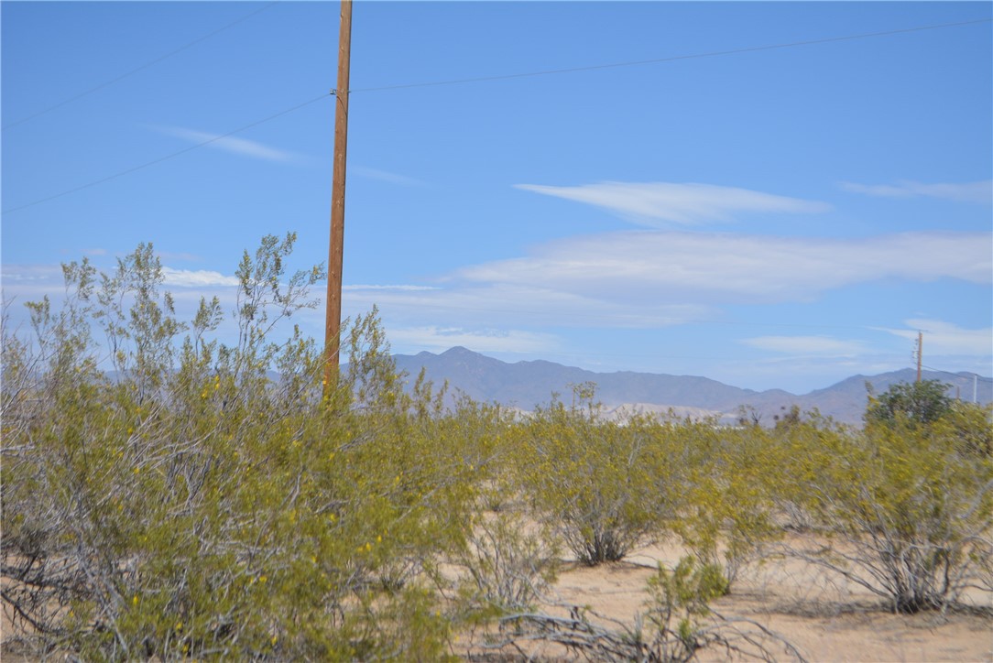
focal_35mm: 82
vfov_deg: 16.6
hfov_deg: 24.6
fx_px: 2277
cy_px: 332
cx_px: 496
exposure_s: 1/2000
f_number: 7.1
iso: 400
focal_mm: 55
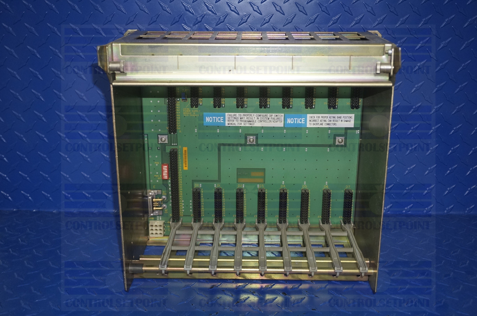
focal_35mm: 42
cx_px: 238
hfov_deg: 46.5
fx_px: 556
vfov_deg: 31.8
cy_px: 158
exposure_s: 1/60
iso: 800
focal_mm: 28
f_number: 4.5
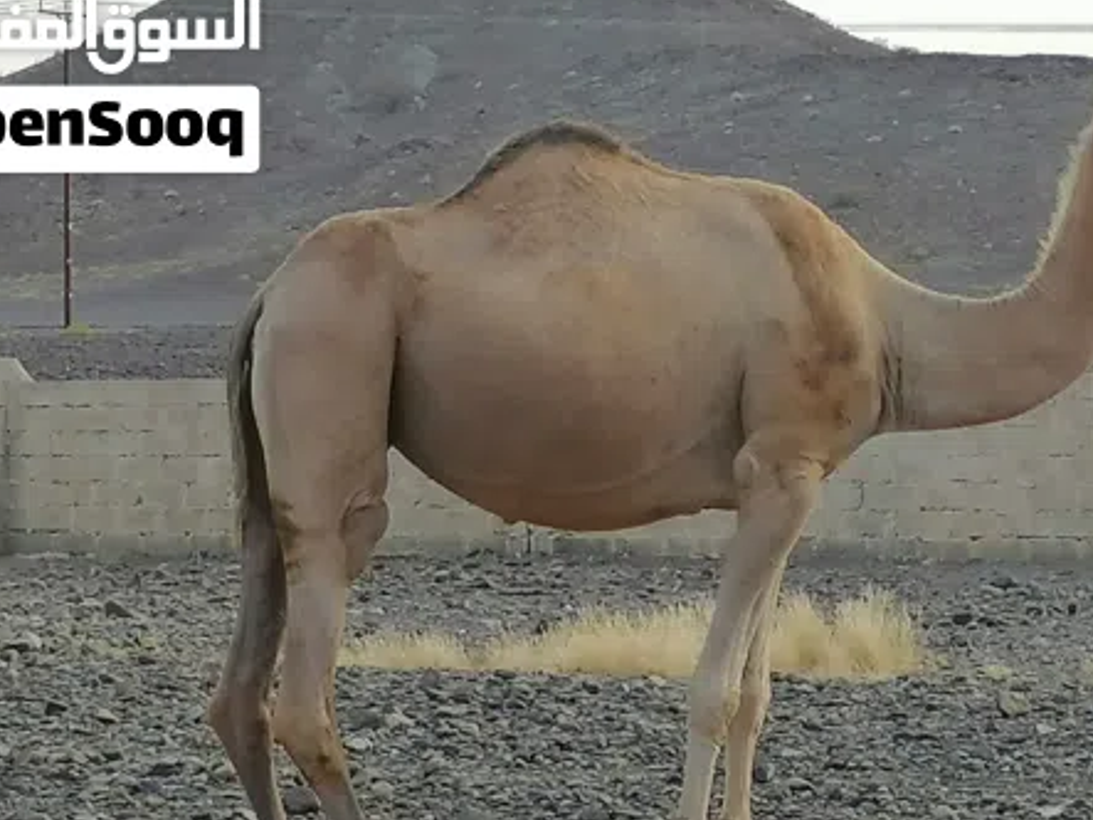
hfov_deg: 13.8
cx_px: 632
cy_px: 529
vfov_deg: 10.4
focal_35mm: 143
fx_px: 4514
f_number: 1.8
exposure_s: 1/191
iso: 50
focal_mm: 5.3
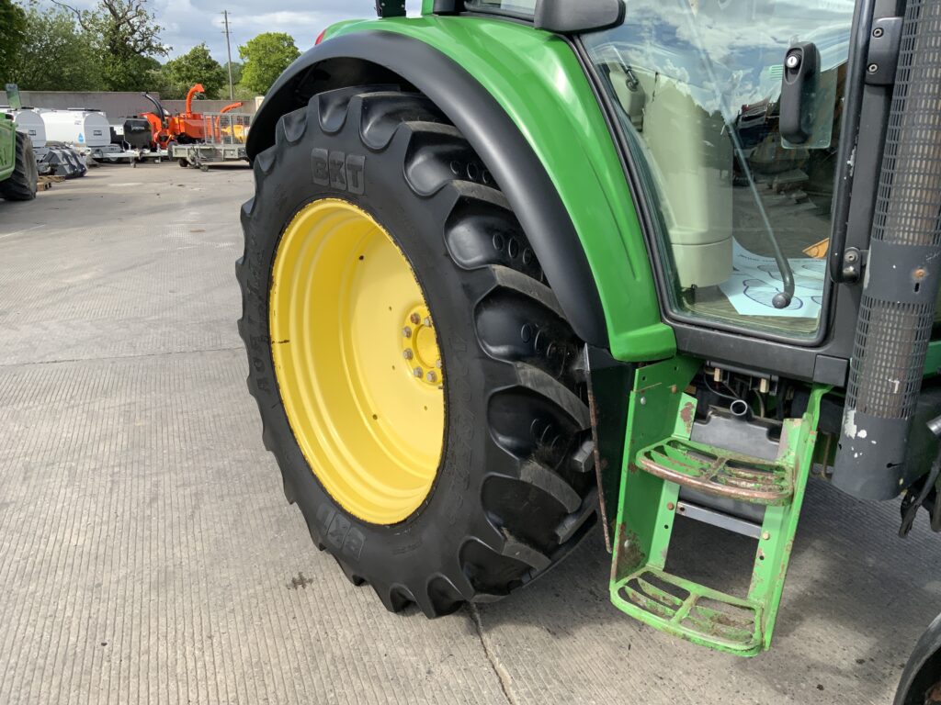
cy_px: 352
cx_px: 470
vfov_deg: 48.2
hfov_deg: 61.7
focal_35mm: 29
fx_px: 788
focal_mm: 3
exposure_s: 1/929
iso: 16
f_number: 1.8
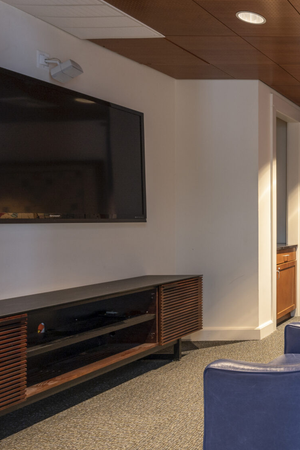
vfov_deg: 58.7
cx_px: 481
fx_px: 400
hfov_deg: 25.9
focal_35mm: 32
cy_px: 219
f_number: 8
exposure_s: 3
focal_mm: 14
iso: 200
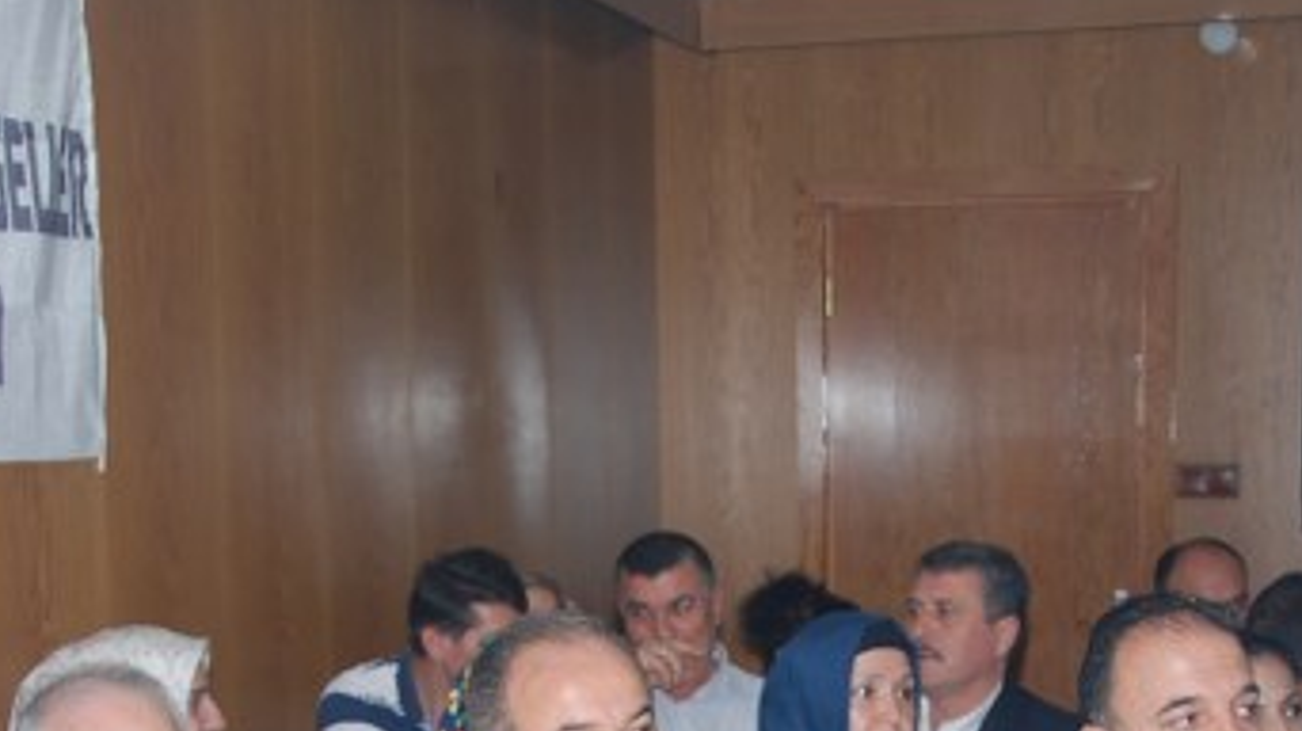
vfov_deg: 14.2
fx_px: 2795
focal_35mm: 81
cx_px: 739
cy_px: 973
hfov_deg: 26.2
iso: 200
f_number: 4
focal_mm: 22
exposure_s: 1/60
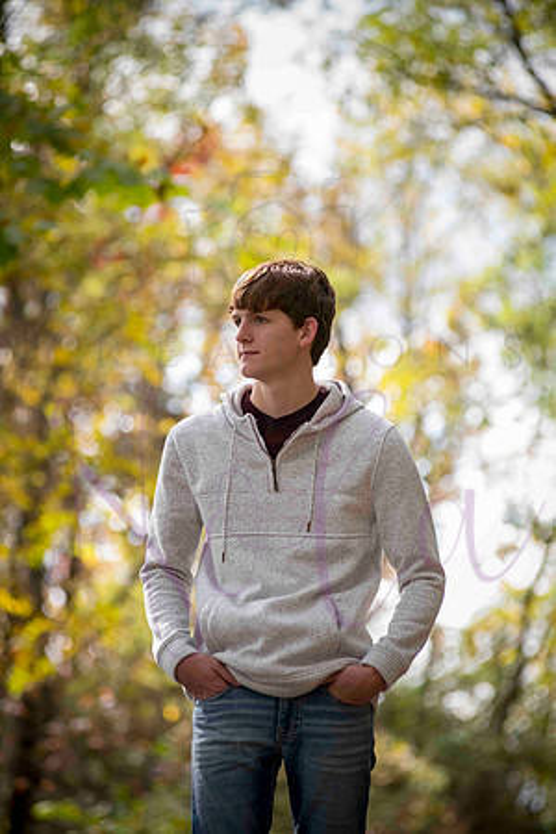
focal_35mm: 185
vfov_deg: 11.1
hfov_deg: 7.4
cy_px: 417
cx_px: 278
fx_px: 4285
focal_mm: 185
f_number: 4.5
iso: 800
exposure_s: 1/640
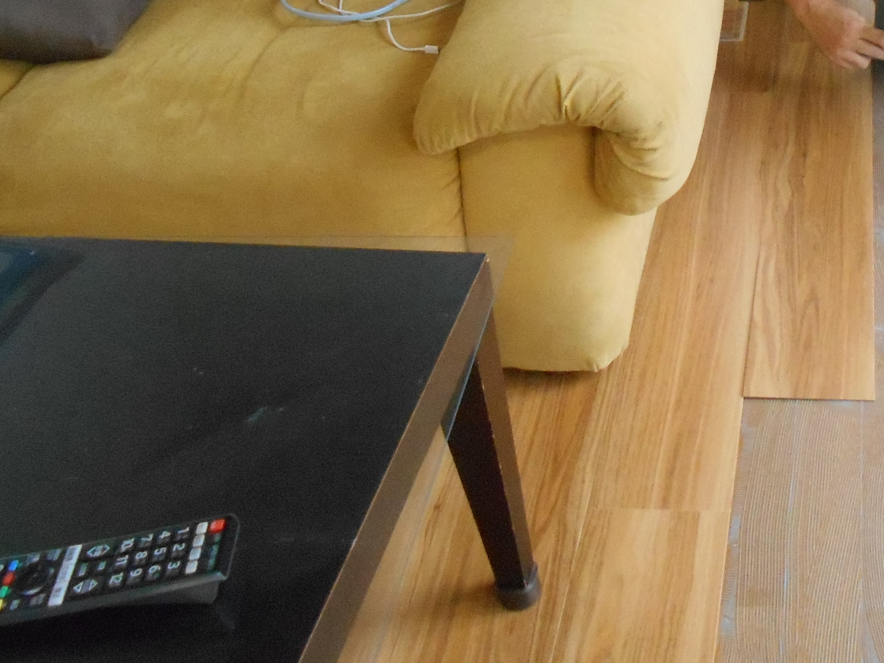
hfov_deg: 35.6
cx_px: 710
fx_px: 1328
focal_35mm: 52
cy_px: 71
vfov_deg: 27.1
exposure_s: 1/100
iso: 800
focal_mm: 4.6
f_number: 3.2
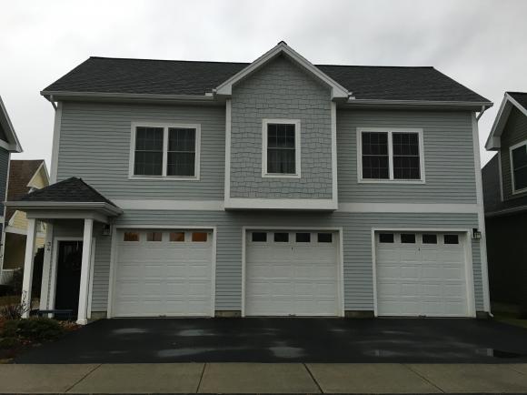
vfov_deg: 48.2
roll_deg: -0.2
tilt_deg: +9.3
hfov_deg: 61.7
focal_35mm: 29
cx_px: 264
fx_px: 441
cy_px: 198
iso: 32
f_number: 2.2
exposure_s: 1/30
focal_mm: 4.15
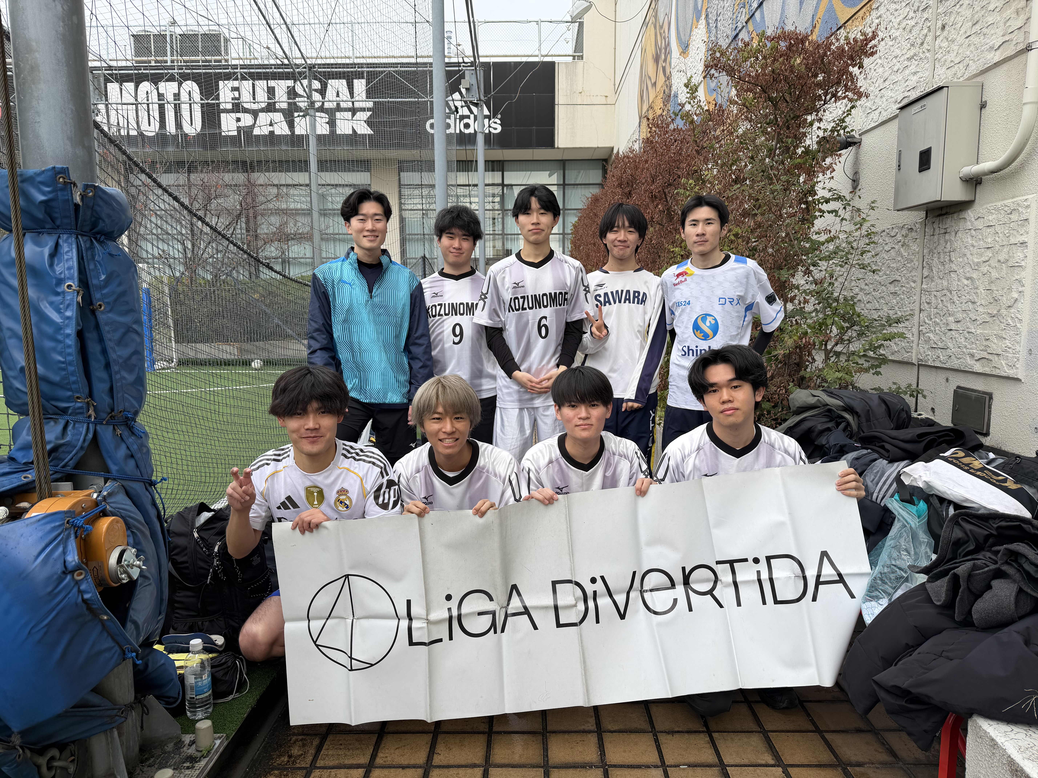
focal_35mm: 24
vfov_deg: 56.8
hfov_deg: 71.6
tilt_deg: -6.0
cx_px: 519
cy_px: 389
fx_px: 720
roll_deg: +1.0
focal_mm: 6.76
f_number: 1.78
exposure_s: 1/1032
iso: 80
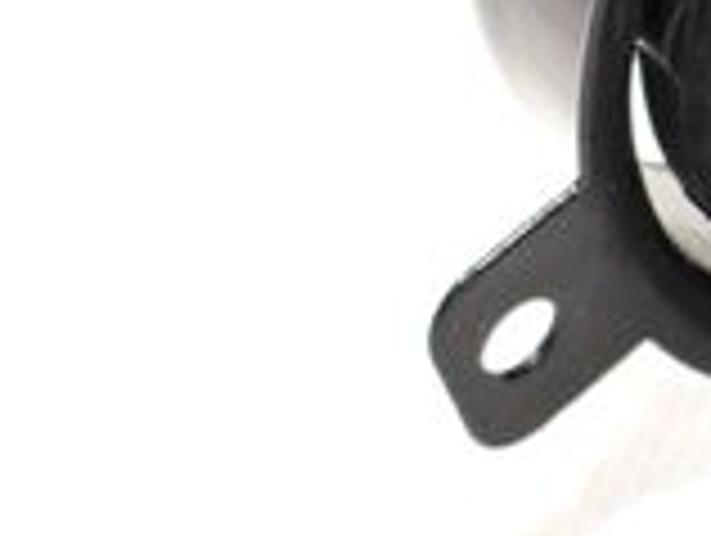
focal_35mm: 206
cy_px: 61
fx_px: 4238
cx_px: 1400
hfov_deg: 9.0
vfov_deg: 7.2
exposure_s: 1/100
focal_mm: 4.75
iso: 271
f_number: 1.75
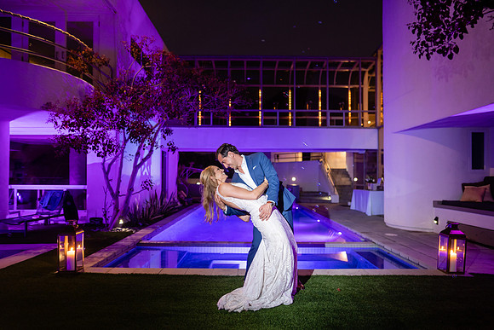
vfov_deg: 51.4
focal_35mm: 25
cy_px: 171
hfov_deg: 71.7
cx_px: 247
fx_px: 342
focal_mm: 24
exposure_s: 1/20
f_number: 1.4
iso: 400
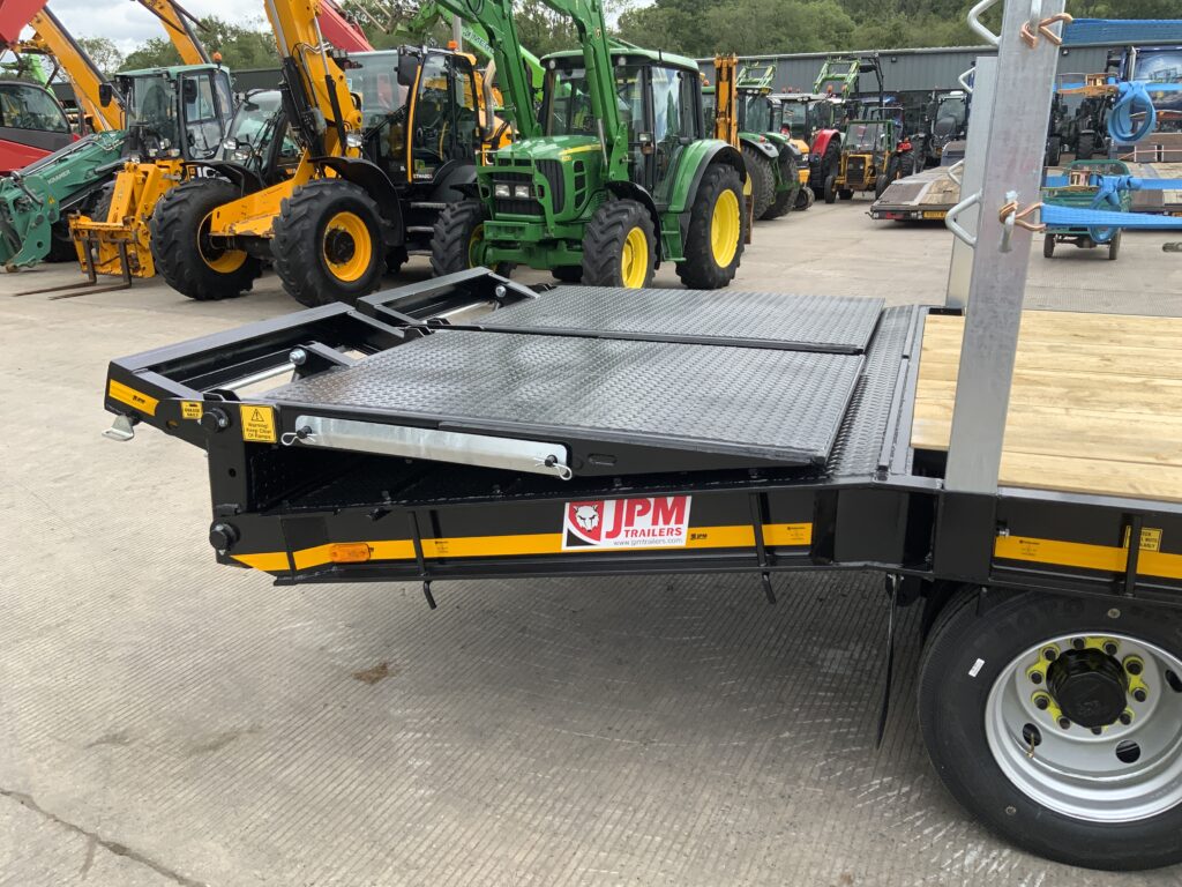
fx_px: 990
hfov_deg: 61.7
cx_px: 591
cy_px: 444
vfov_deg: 48.2
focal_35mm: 29
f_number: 1.8
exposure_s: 1/759
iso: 16
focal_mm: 3
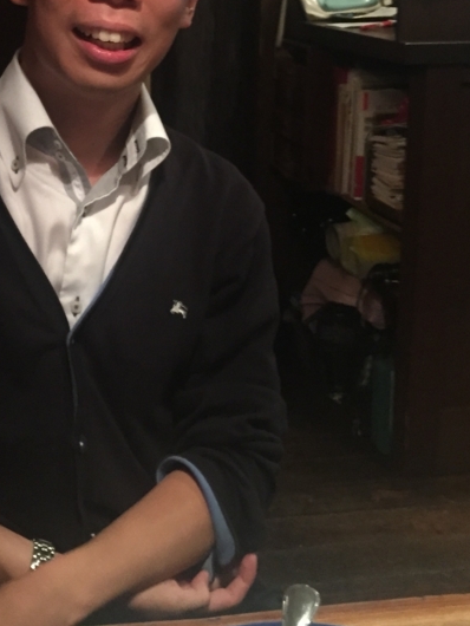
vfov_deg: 33.3
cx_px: 72
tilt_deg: -7.5
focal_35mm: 56
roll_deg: +0.5
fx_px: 1013
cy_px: 117
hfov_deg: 25.5
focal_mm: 4.15
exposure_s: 1/15
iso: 500
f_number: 2.2
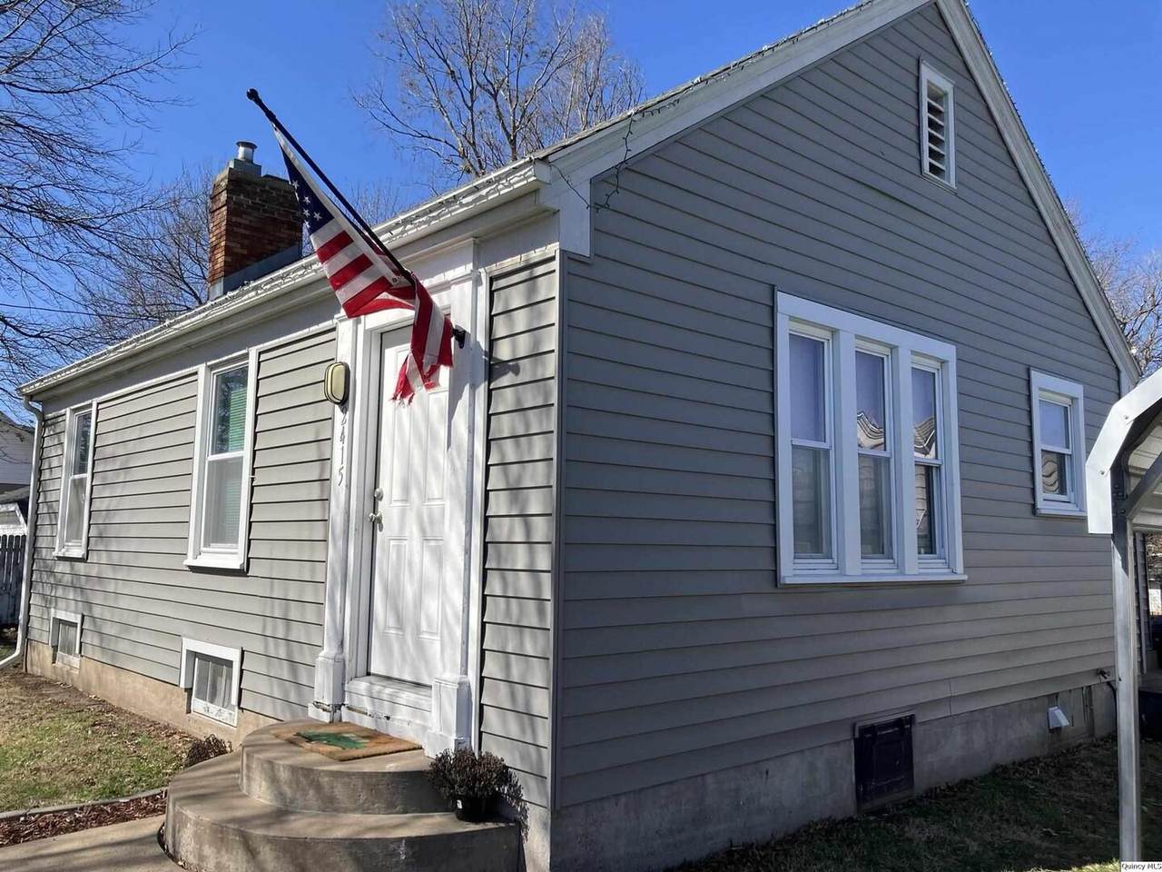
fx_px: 940
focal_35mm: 28
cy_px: 436
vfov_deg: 49.7
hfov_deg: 63.4
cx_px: 581
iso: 32
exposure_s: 1/2024
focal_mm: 3.99
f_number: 1.8
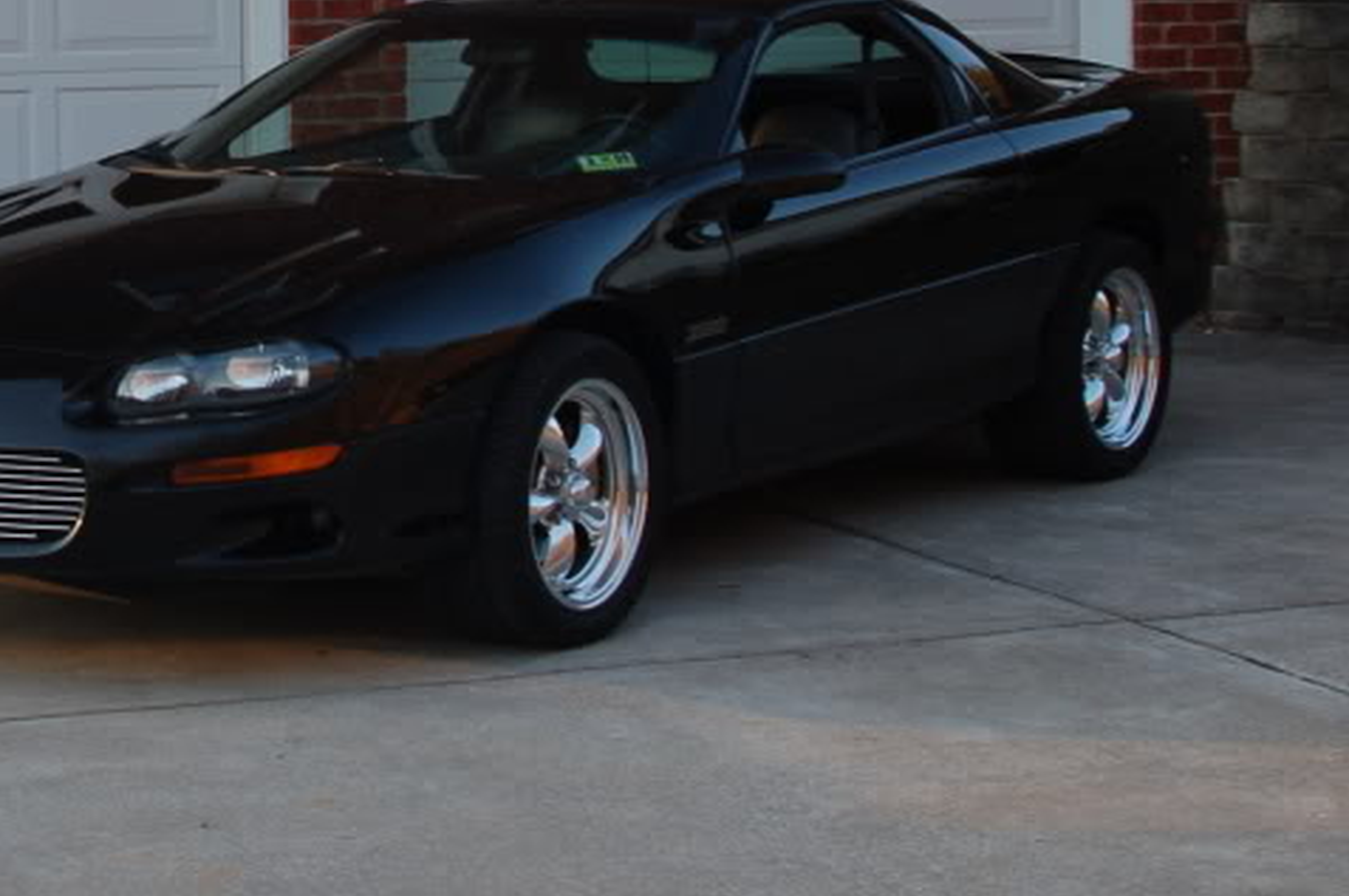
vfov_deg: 14.9
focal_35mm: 90
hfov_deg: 21.6
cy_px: 6
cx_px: -75
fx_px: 3369
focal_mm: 28
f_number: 8
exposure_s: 1/40
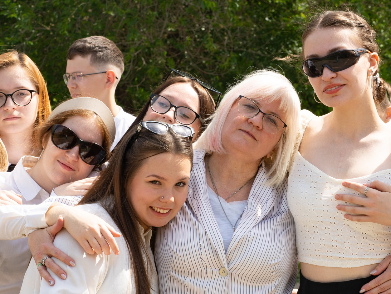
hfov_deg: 11.8
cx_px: 197
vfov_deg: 8.9
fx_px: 1887
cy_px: 233
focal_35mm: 167
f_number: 13
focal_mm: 85
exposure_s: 1/125
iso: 160
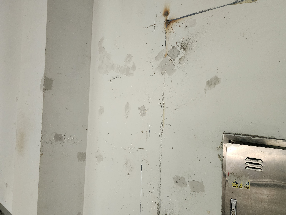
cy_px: 105
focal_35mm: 24
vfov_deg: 56.8
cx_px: 141
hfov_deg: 71.6
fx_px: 198
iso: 500
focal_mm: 6.4
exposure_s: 1/120
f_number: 1.8
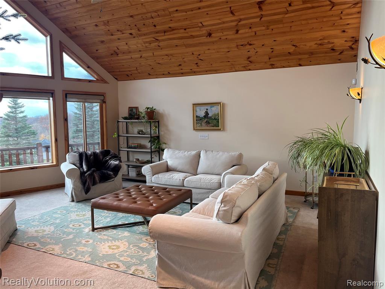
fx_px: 289
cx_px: 192
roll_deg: +0.8
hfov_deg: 67.3
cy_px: 144
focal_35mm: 26
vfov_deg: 53.1
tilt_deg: -4.0
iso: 100
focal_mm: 5.1
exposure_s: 1/120
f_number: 1.6
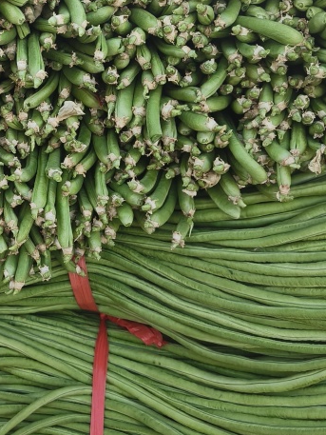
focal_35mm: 56
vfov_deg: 34.1
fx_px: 703
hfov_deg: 25.0
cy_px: 149
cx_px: 7
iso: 50
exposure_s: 1/723
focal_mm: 5.59
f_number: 1.8
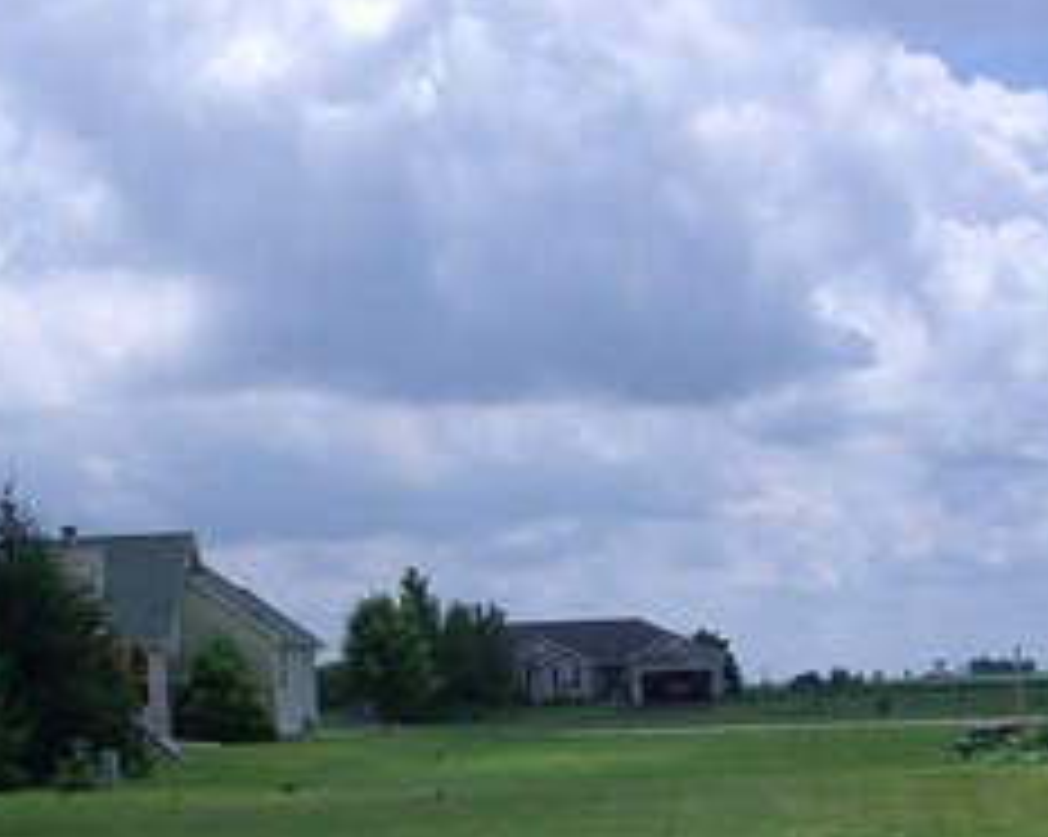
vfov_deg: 14.9
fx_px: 3161
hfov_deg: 18.8
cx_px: 328
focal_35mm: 102
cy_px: 778
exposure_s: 1/500
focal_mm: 7.9
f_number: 5.6
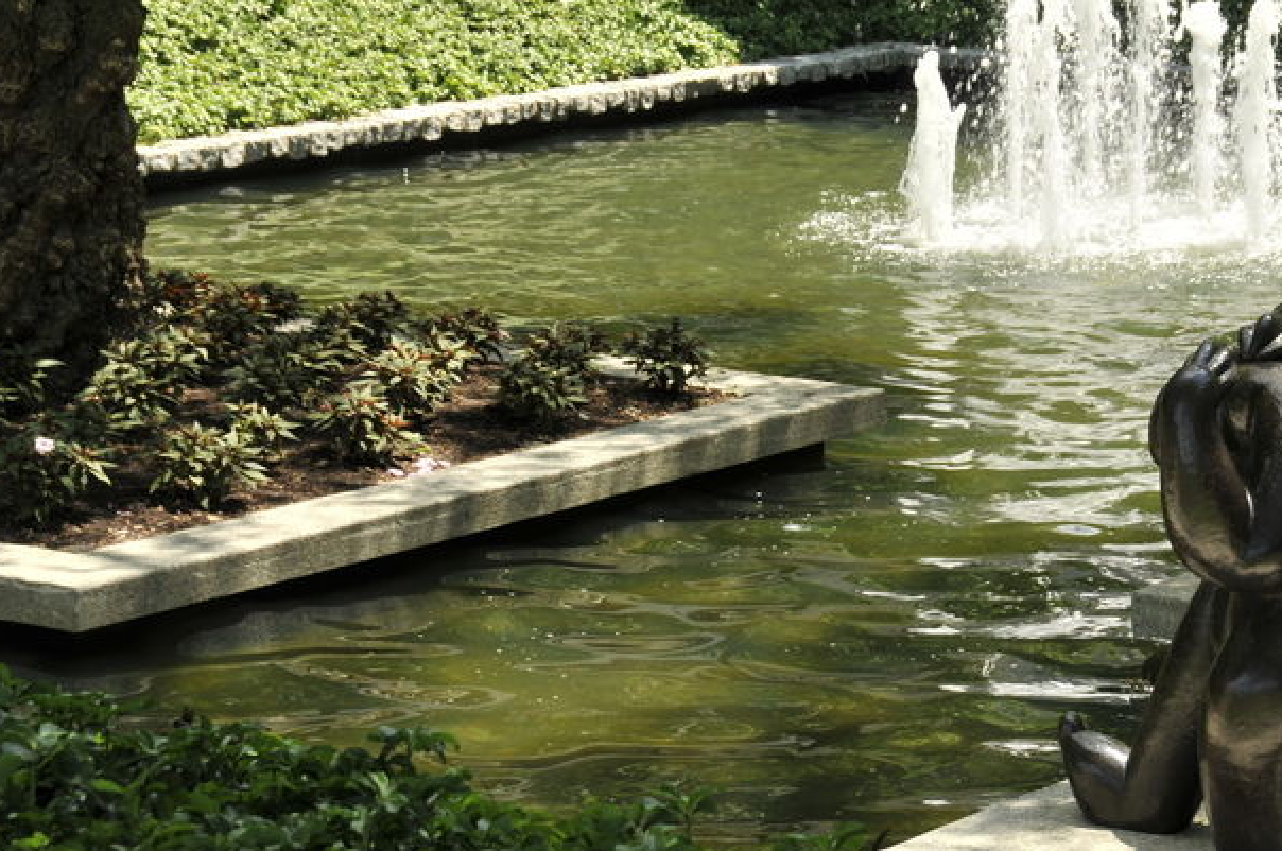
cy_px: 360
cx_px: 925
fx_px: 4765
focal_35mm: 134
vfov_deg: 10.2
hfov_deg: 15.3
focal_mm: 60
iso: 200
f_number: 8
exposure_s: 1/200
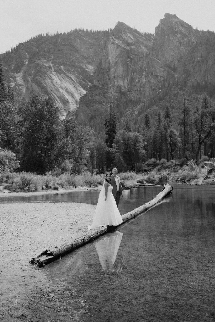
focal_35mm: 35
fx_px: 313
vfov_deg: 54.4
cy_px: 161
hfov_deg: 37.9
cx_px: 108
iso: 64
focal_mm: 35
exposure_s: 1/1250
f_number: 2.8
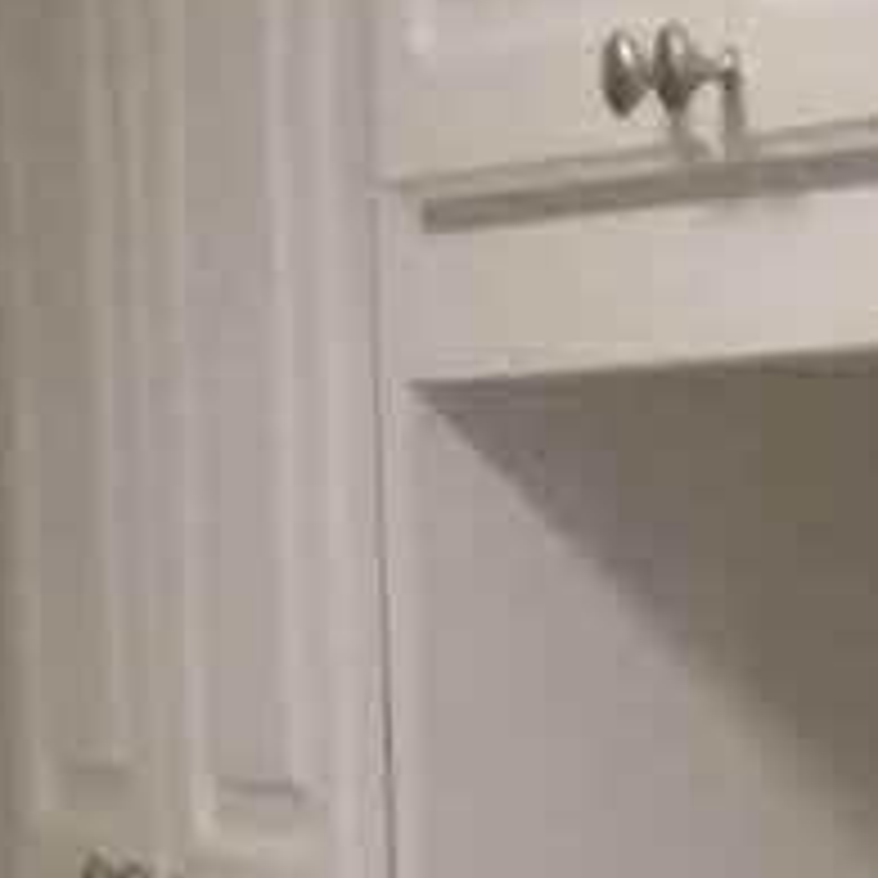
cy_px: 2900
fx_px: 7719
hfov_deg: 6.4
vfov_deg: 5.9
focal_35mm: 269
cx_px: 1481
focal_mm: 2.47
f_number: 1.9
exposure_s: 1/30
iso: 80
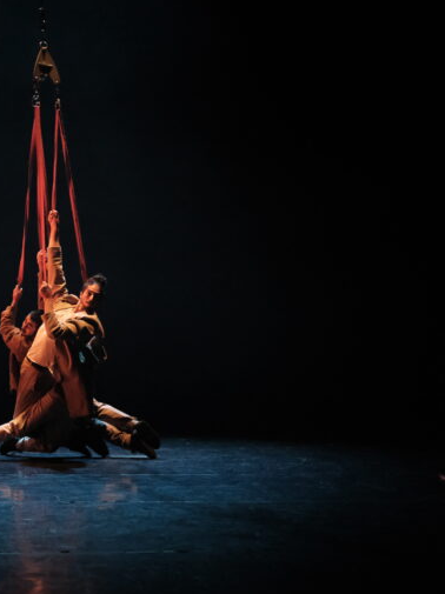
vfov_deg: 32.2
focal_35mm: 60
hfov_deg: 24.2
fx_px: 1030
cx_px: 135
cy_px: 299
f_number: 2.8
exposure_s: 1/125
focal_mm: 27
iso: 6400
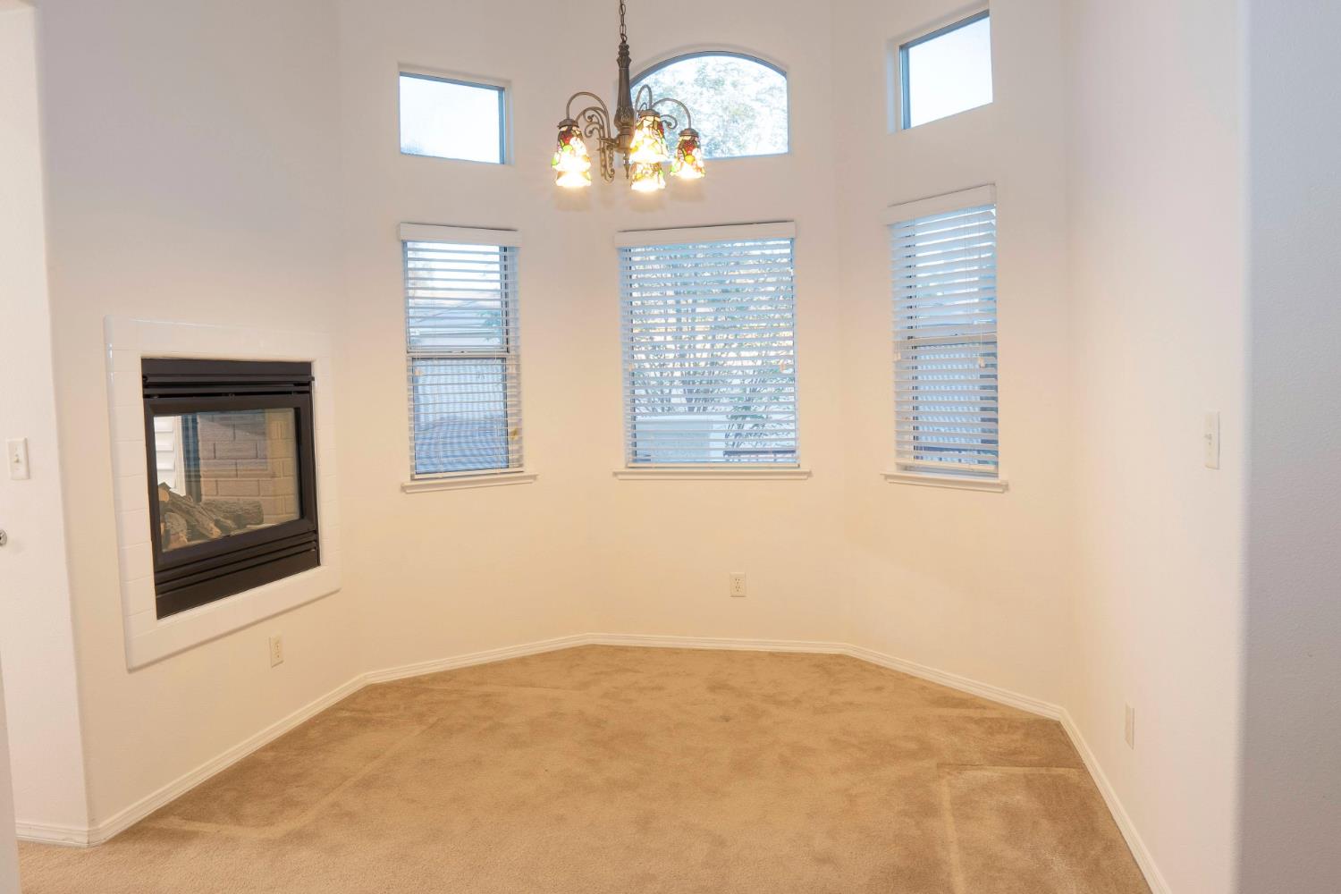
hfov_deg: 73.7
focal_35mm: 24
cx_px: 670
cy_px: 447
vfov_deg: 53.1
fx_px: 894
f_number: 11
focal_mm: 16
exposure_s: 1/1.25
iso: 100
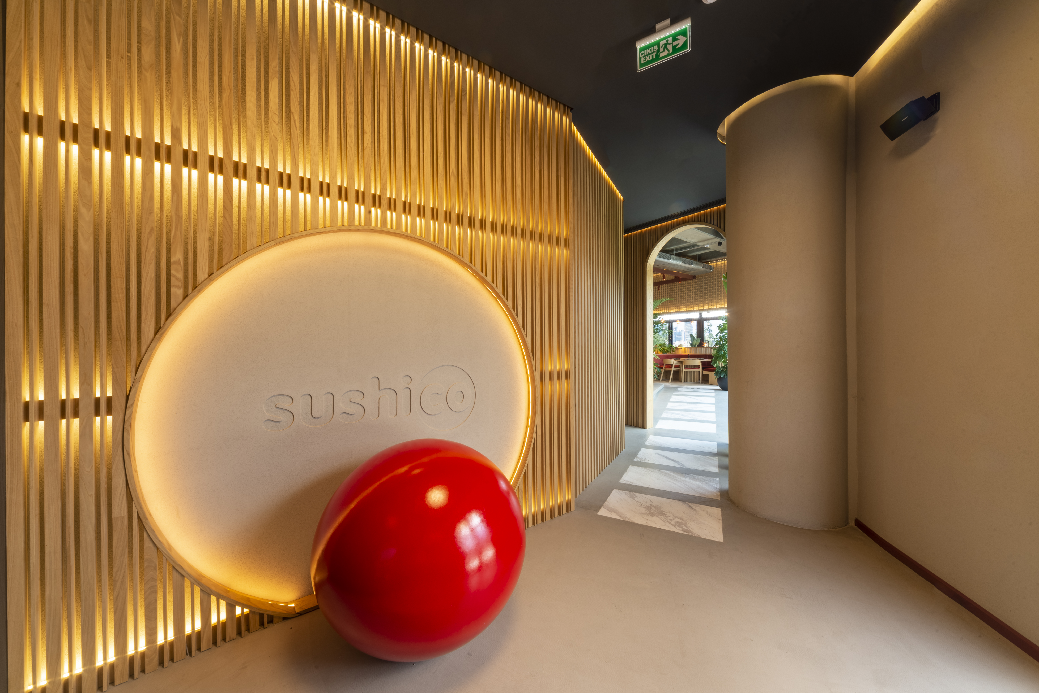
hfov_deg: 112.6
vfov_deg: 90.1
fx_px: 346
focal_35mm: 12
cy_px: 346
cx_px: 520
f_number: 18
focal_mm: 12
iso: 100
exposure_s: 1/10
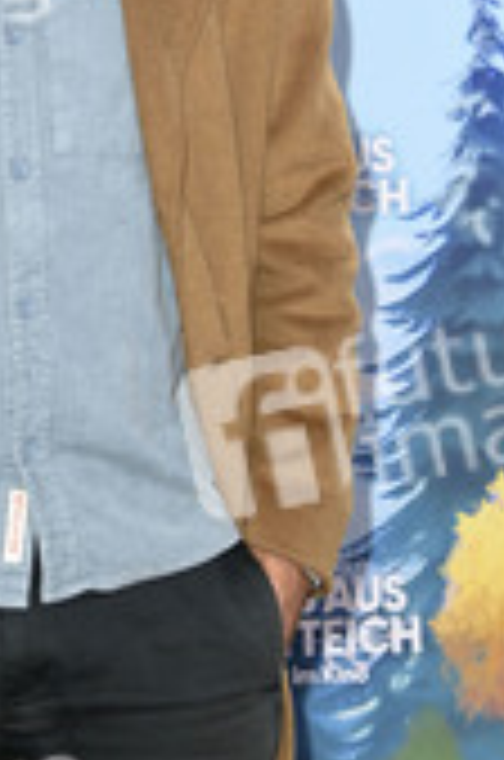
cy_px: 189
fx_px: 4491
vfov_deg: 9.7
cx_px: 0
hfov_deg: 6.4
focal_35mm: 213
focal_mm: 90
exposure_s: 1/250
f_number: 5.6
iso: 640
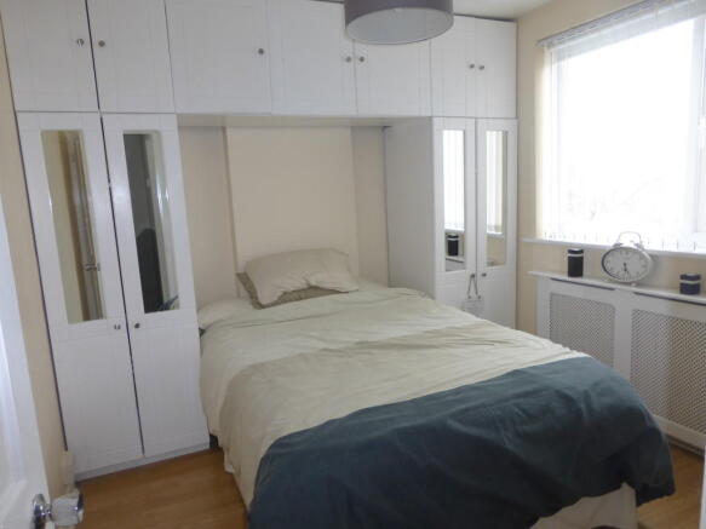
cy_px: 264
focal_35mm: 24
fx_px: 489
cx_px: 353
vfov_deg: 56.8
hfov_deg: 71.6
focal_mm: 4.3
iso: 100
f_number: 3.3
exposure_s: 1/60
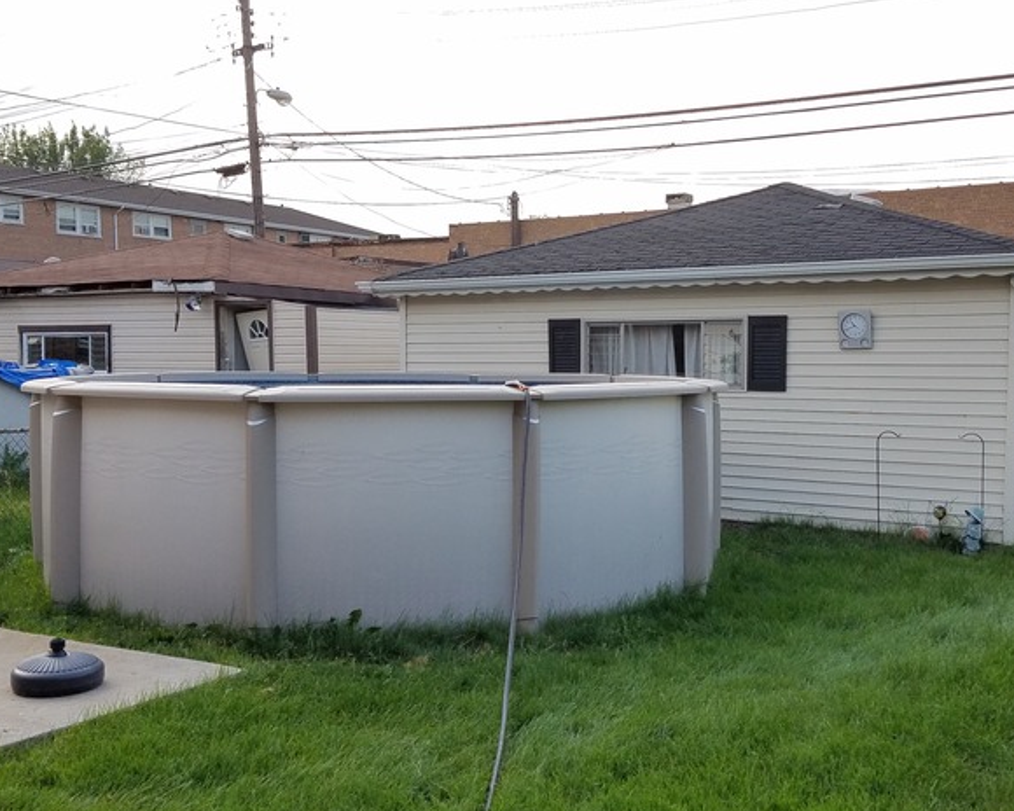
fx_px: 840
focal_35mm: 28
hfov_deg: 62.2
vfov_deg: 51.5
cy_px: 411
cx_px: 537
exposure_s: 1/778
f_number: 1.7
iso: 50
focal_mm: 4.2
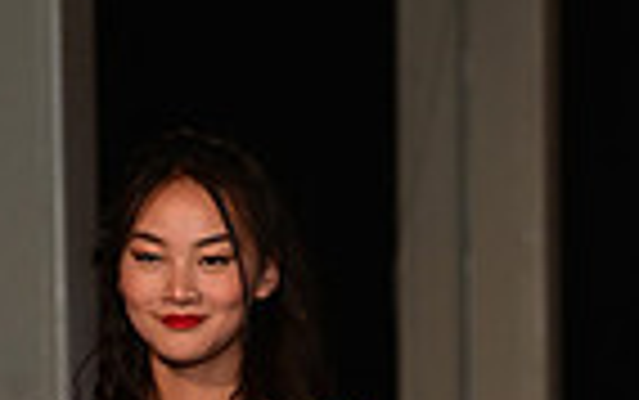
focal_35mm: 666
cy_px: 1155
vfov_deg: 2.0
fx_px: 11607
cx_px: 130
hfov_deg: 3.2
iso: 1000
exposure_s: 1/125
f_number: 6.3
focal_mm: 160
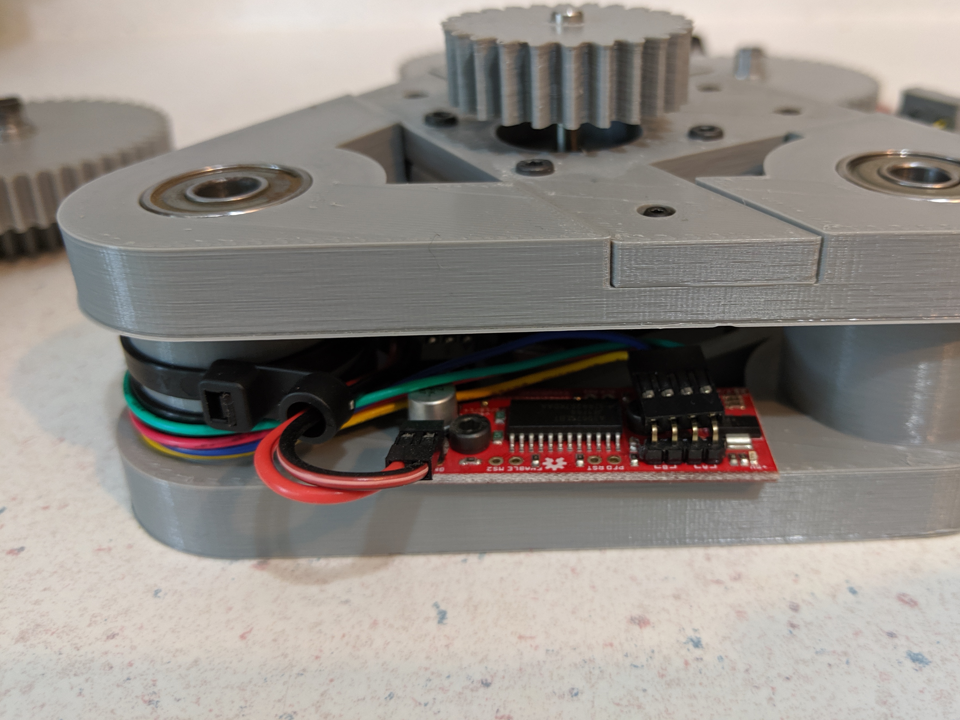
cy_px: 308
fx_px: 860
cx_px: 545
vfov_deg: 45.3
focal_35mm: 31
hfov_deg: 58.1
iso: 187
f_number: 1.8
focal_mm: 4.44
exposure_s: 1/24
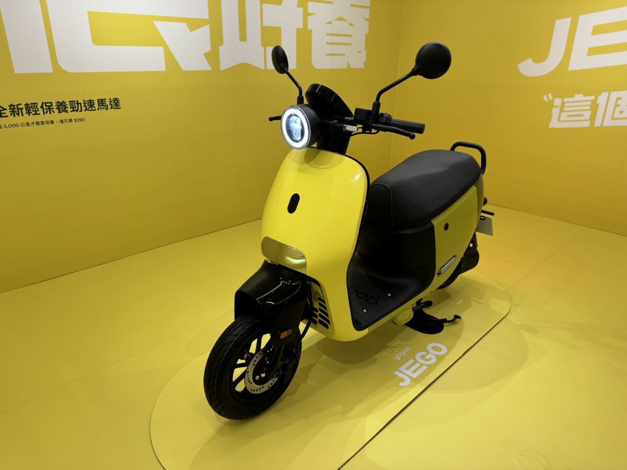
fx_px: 435
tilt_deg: -22.0
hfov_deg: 71.6
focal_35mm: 24
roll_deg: +0.0
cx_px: 314
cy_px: 235
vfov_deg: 56.8
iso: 125
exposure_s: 1/120
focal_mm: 6.76
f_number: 1.78
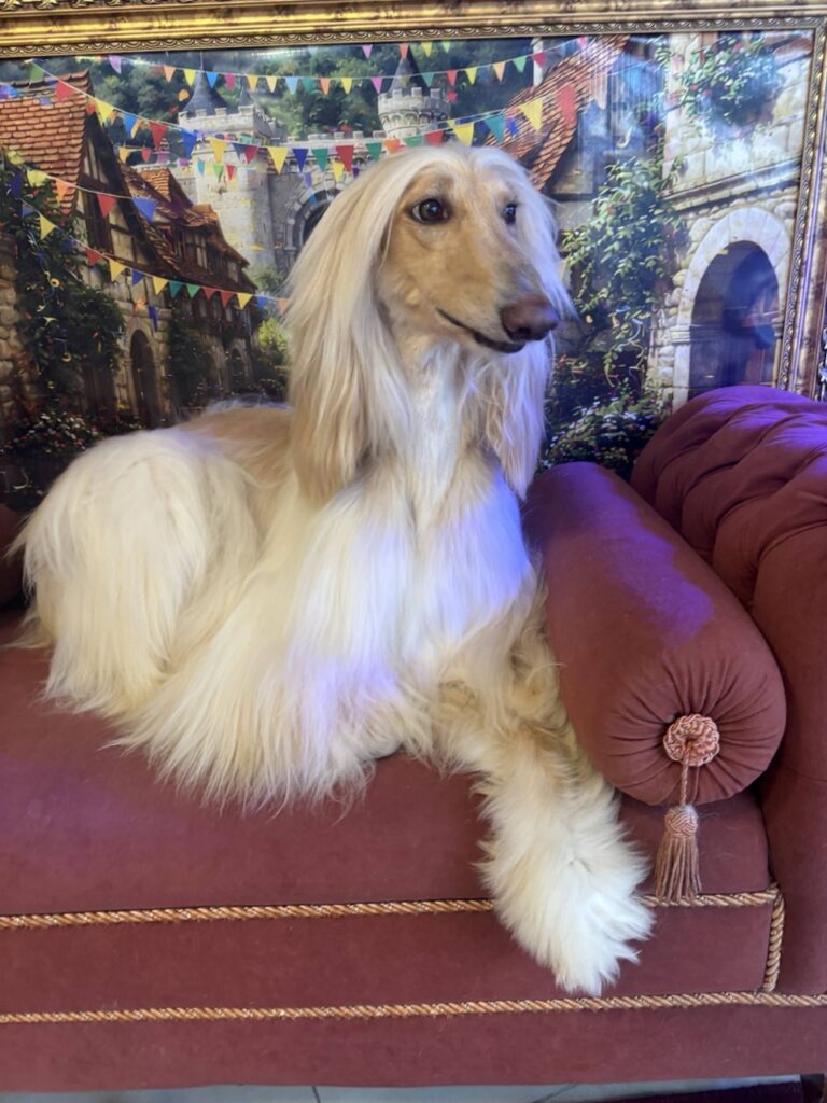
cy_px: 552
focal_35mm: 26
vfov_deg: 67.3
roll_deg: +3.4
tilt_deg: -15.4
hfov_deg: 53.1
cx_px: 414
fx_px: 828
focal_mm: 5.96
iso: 250
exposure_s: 1/60
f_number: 1.6
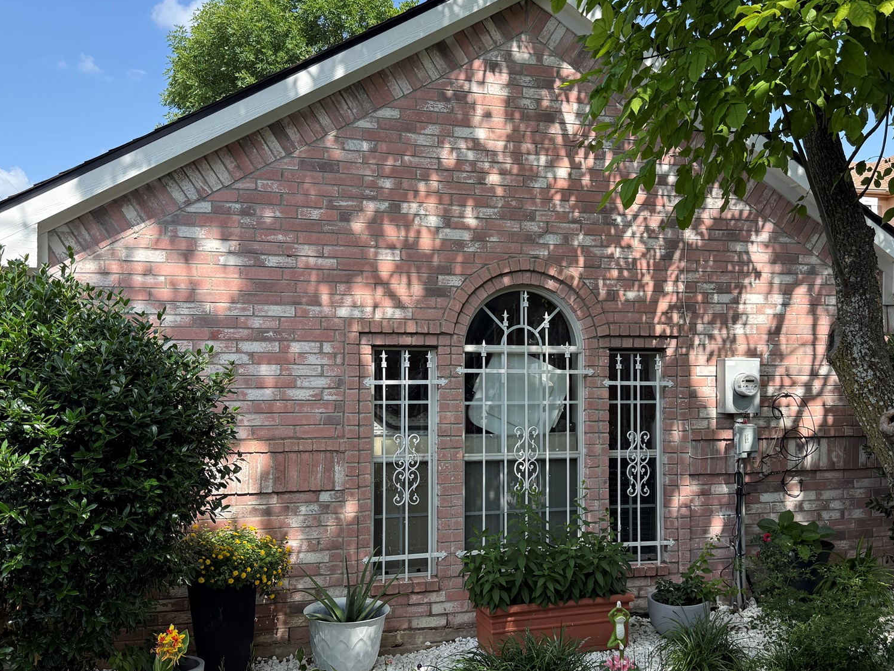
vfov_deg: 42.9
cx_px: 484
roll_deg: -0.1
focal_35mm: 33
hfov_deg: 55.3
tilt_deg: +1.1
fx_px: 852
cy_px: 367
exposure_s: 1/2000
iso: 100
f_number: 1.78
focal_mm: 6.76
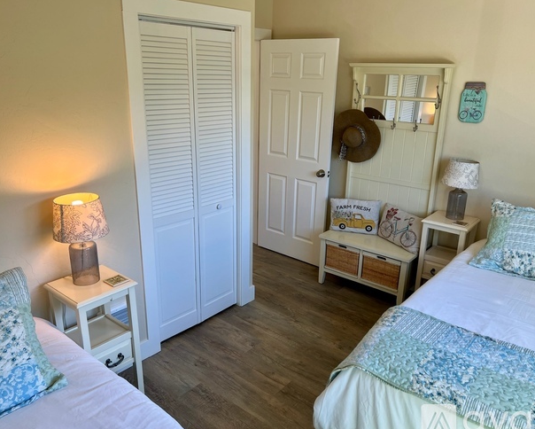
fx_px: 444
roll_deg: -1.3
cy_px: 218
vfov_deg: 51.6
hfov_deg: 62.2
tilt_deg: -19.1
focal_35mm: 28
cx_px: 269
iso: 40
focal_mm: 5.7
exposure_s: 1/166
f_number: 1.5
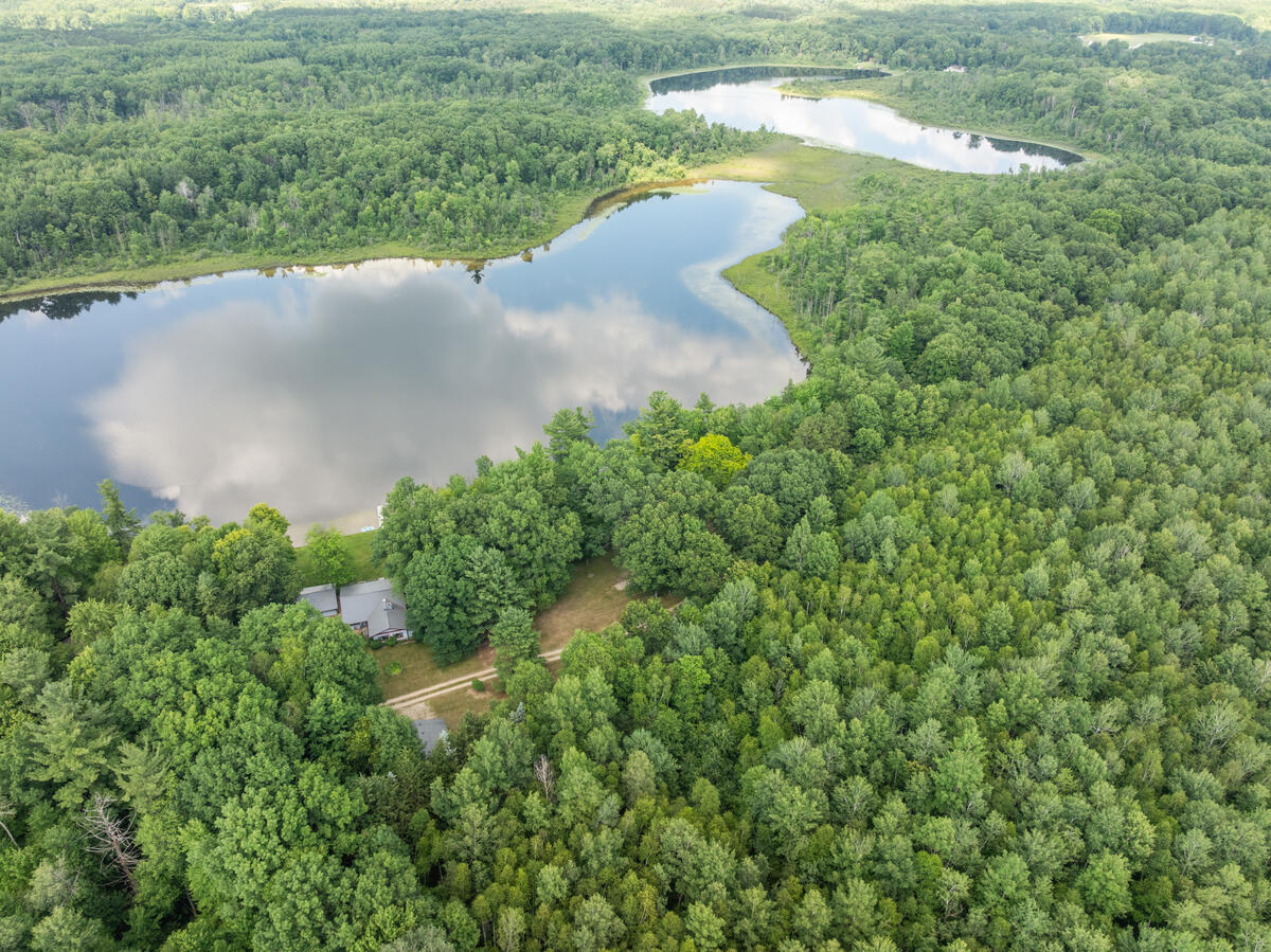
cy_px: 476
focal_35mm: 24
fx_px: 881
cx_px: 636
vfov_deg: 56.8
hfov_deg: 71.6
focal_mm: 12.29
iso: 100
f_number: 8
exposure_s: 1/80
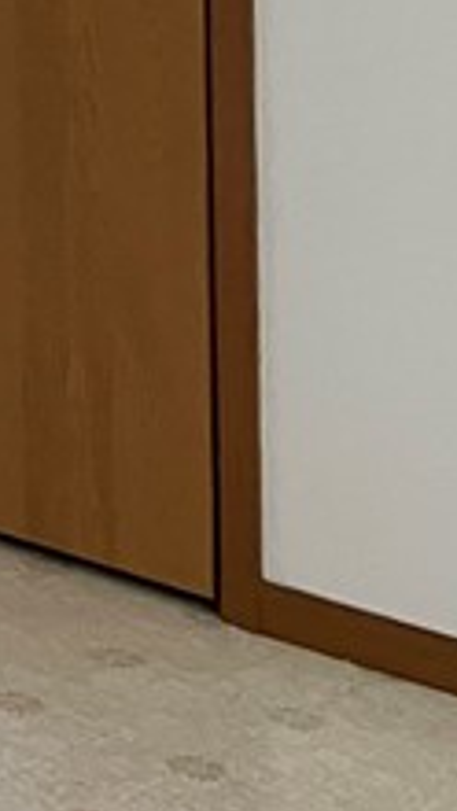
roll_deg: +1.2
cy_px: -546
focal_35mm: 132
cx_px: -1165
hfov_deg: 7.4
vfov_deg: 14.7
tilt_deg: +1.3
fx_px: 2839
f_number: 1.6
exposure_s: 1/77
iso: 125
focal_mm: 4.2
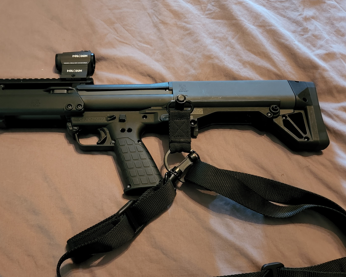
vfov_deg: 45.8
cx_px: 127
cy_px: 150
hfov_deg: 54.9
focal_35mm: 32
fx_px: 328
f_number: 1.8
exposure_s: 1/24
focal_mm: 5.4
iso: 800
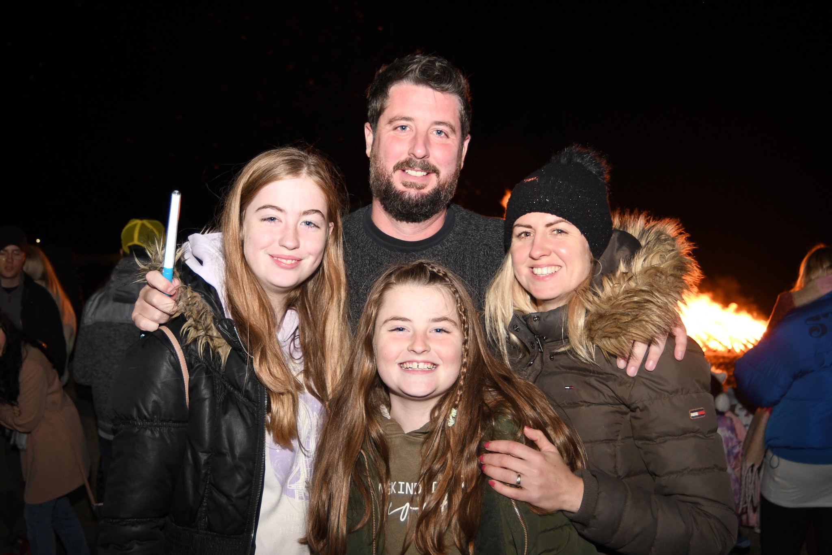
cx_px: 416
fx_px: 901
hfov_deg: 49.6
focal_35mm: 39
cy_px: 278
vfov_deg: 34.2
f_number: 4.2
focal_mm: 26
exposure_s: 1/30
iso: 800
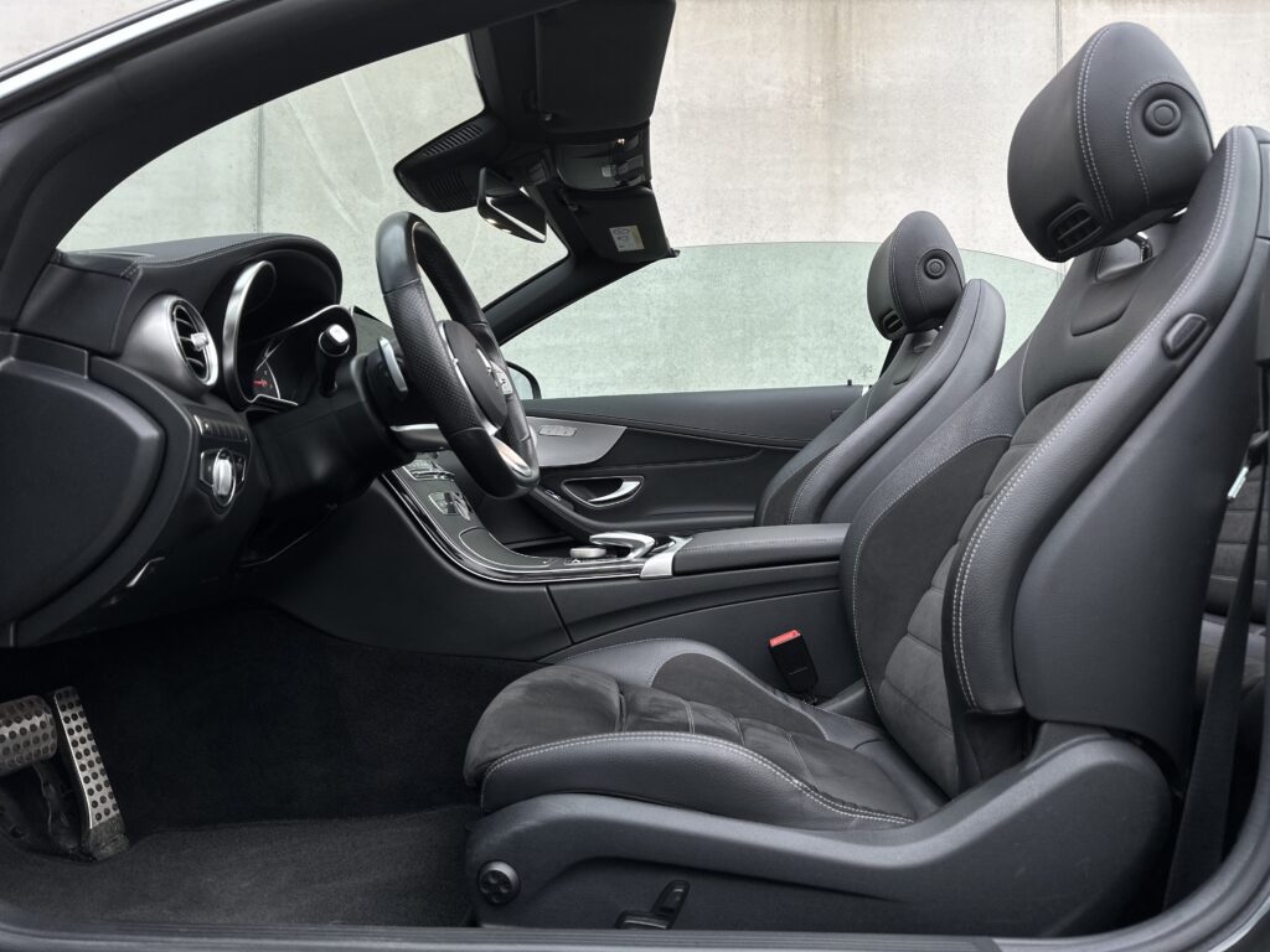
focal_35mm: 24
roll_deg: +0.1
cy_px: 476
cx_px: 635
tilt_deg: +1.4
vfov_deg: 56.8
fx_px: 881
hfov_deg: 71.6
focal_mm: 6.86
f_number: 1.78
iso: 80
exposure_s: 1/918
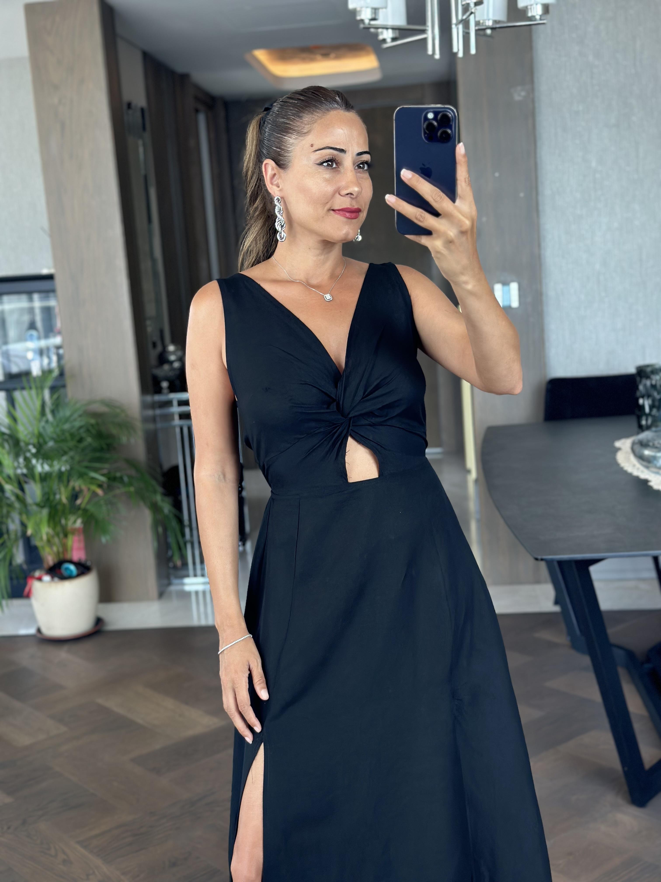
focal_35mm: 48
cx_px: 330
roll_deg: +5.0
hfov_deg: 30.3
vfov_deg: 39.7
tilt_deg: -18.3
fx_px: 1222
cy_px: 441
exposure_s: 1/121
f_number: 1.78
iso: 125
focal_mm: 6.86
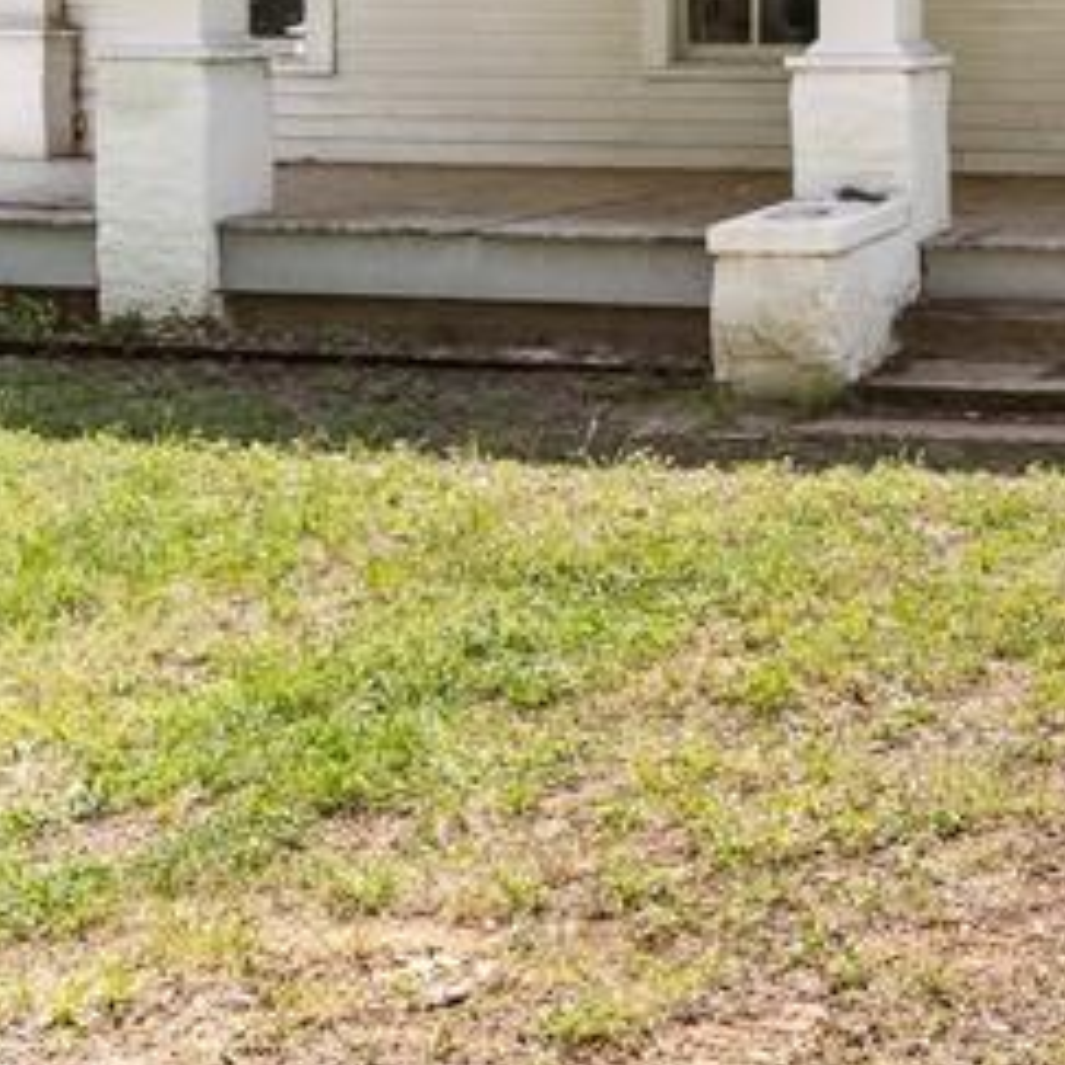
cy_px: -79
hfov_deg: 22.4
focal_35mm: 68
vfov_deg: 23.9
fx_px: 2367
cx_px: 1420
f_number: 10
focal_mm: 19
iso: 400
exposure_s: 1/40
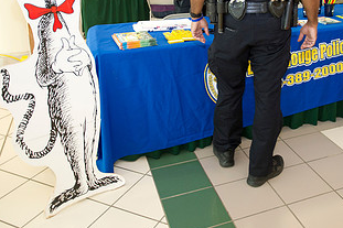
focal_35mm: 41
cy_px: 32
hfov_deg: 46.6
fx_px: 390
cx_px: 233
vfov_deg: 31.4
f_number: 2.8
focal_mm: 22
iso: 1250
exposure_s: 1/160
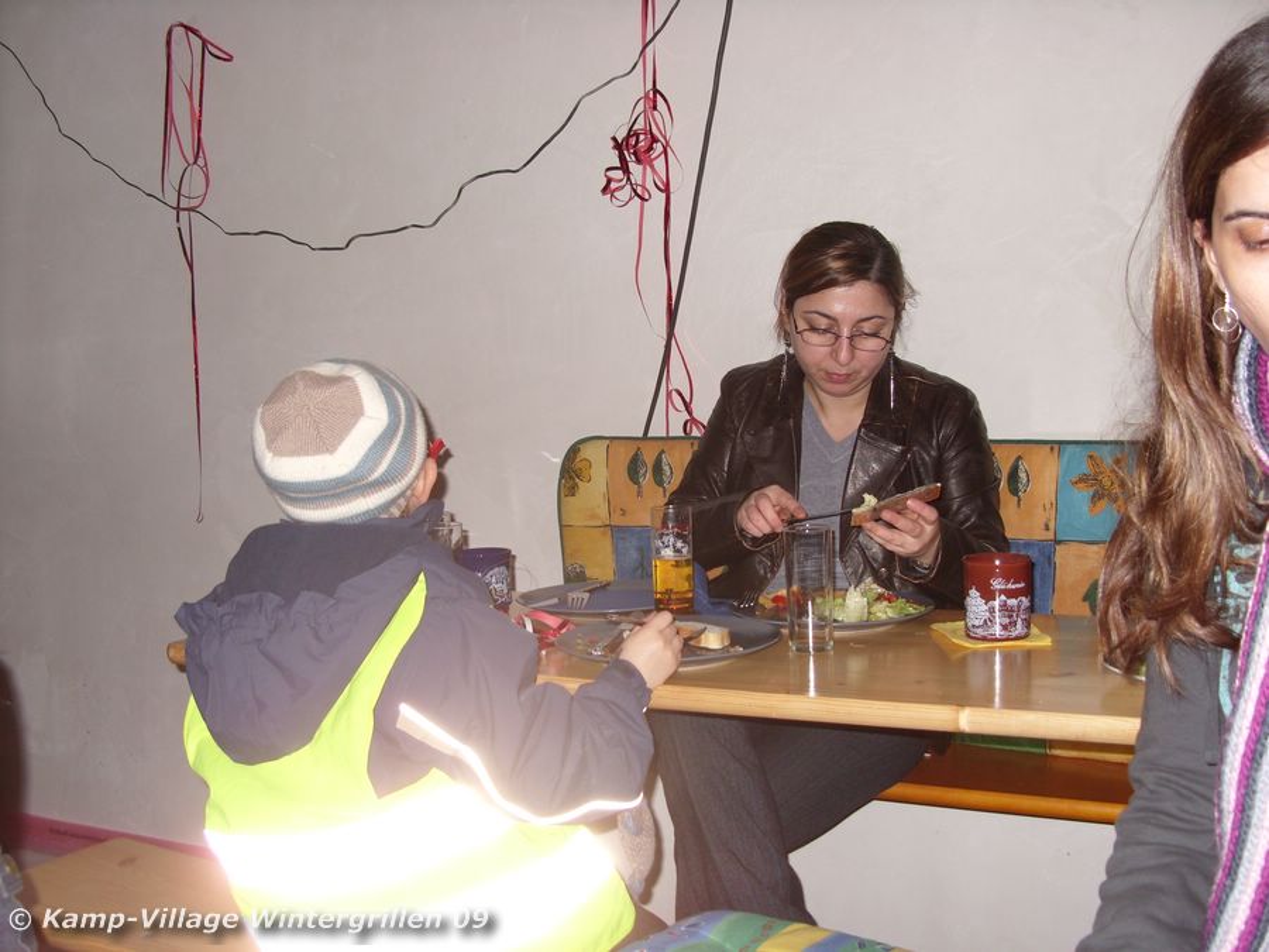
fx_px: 1393
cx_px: 634
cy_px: 476
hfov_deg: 49.0
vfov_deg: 37.7
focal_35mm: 38
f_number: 2.8
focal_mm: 6.3
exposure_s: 1/30
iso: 100
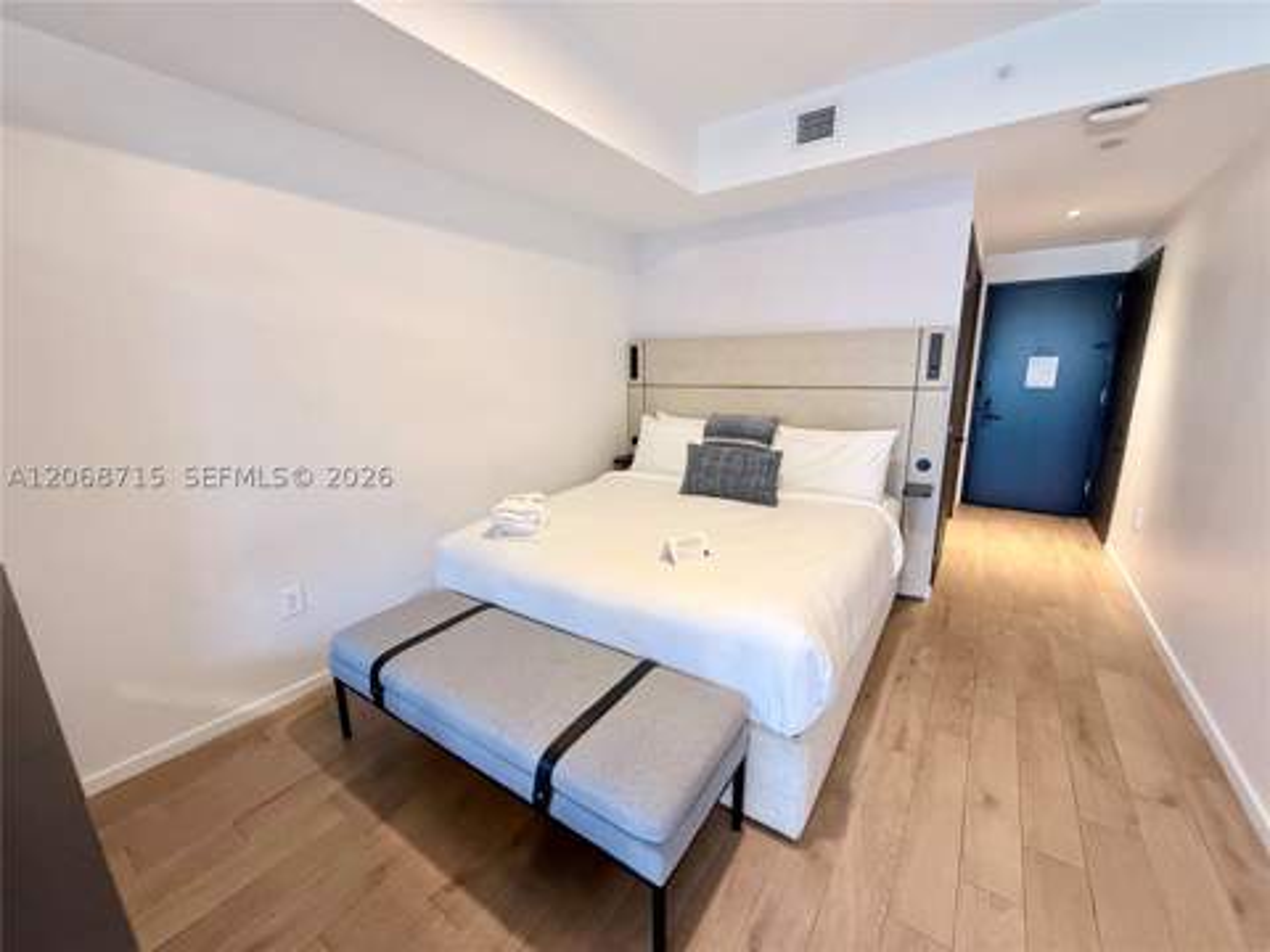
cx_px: 635
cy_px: 476
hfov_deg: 102.1
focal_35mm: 14
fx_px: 514
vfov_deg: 85.7
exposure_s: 1/60
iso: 320
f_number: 2.2
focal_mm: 2.22
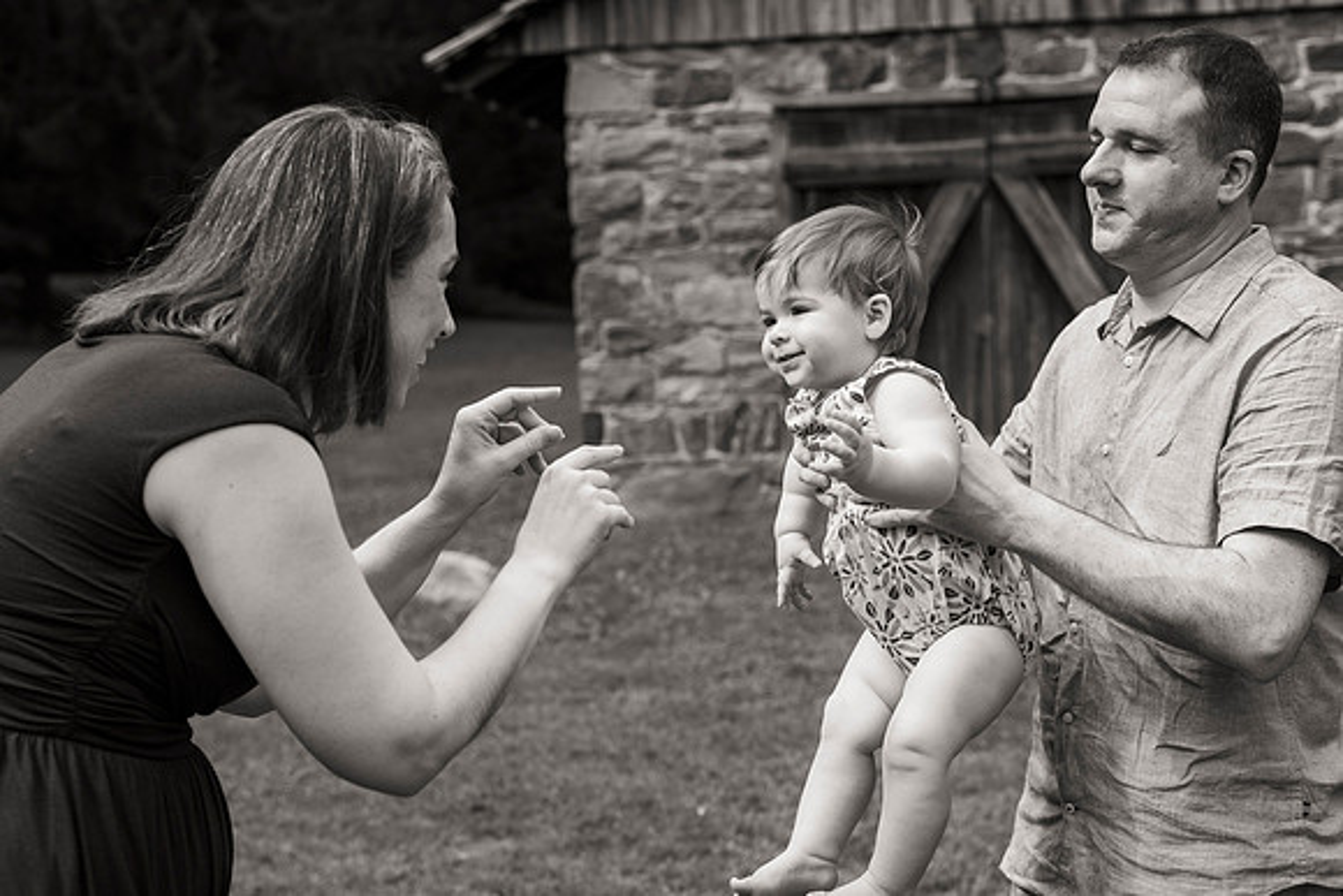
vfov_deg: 25.6
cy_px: 473
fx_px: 1969
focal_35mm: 53
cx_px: 634
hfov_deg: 37.7
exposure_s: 1/2500
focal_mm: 50
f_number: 4
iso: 400
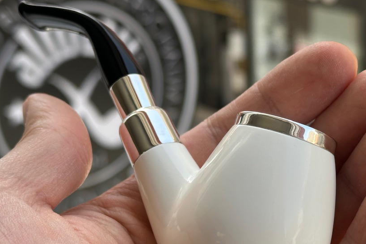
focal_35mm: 78
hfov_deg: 25.9
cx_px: 222
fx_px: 793
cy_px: 137
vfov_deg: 17.5
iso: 64
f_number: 1.78
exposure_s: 1/785
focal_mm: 6.86
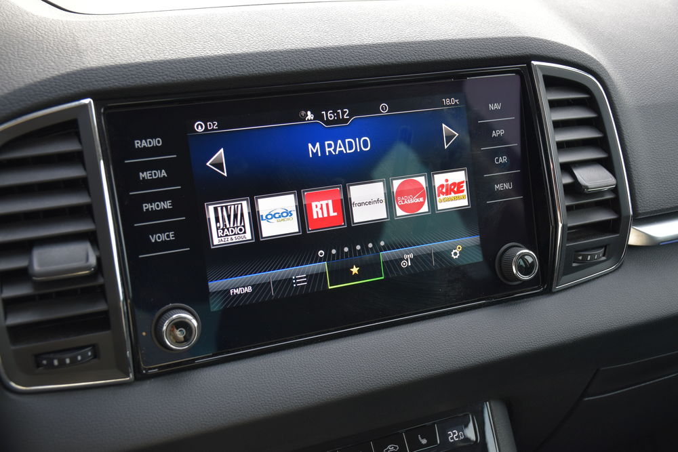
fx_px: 763
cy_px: 226
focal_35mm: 40
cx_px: 339
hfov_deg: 47.9
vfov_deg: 33.0
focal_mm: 27
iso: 400
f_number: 5
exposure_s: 1/100
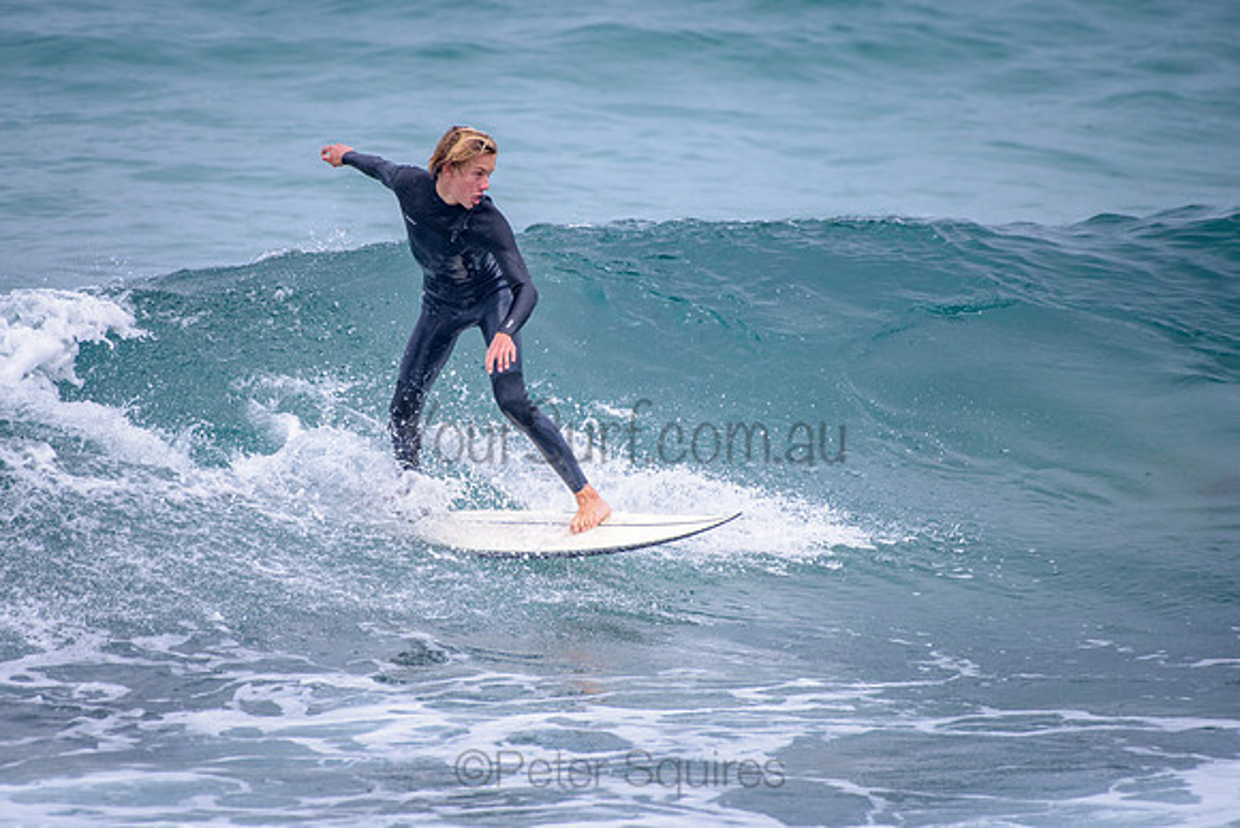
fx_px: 21120
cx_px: 512
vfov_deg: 2.2
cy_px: 415
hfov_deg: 3.4
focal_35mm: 613
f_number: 5.6
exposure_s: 1/2000
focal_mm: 500
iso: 180
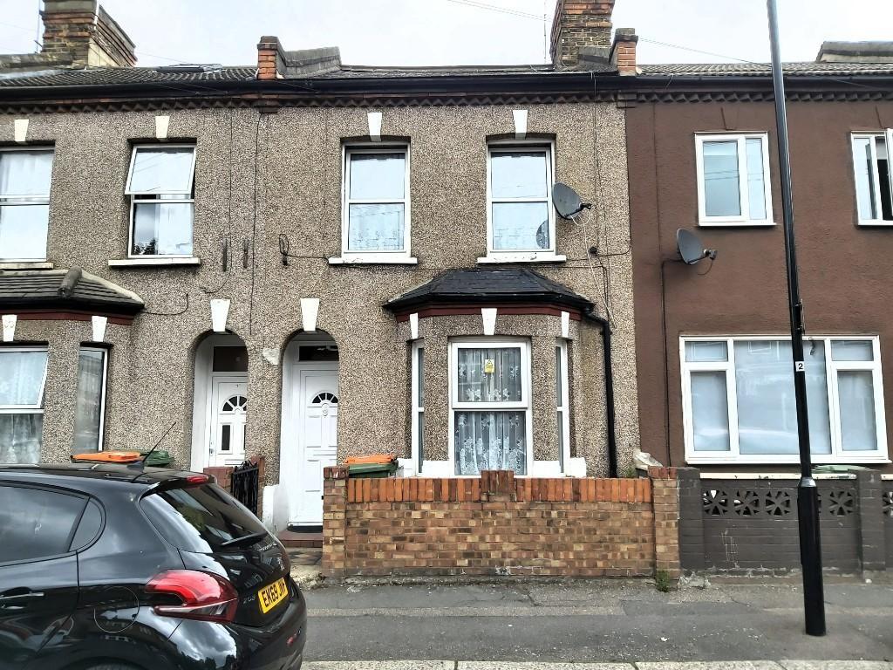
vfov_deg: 53.1
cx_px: 446
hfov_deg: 67.3
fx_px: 671
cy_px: 335
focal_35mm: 26
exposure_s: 1/600
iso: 64
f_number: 1.7
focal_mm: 3.92
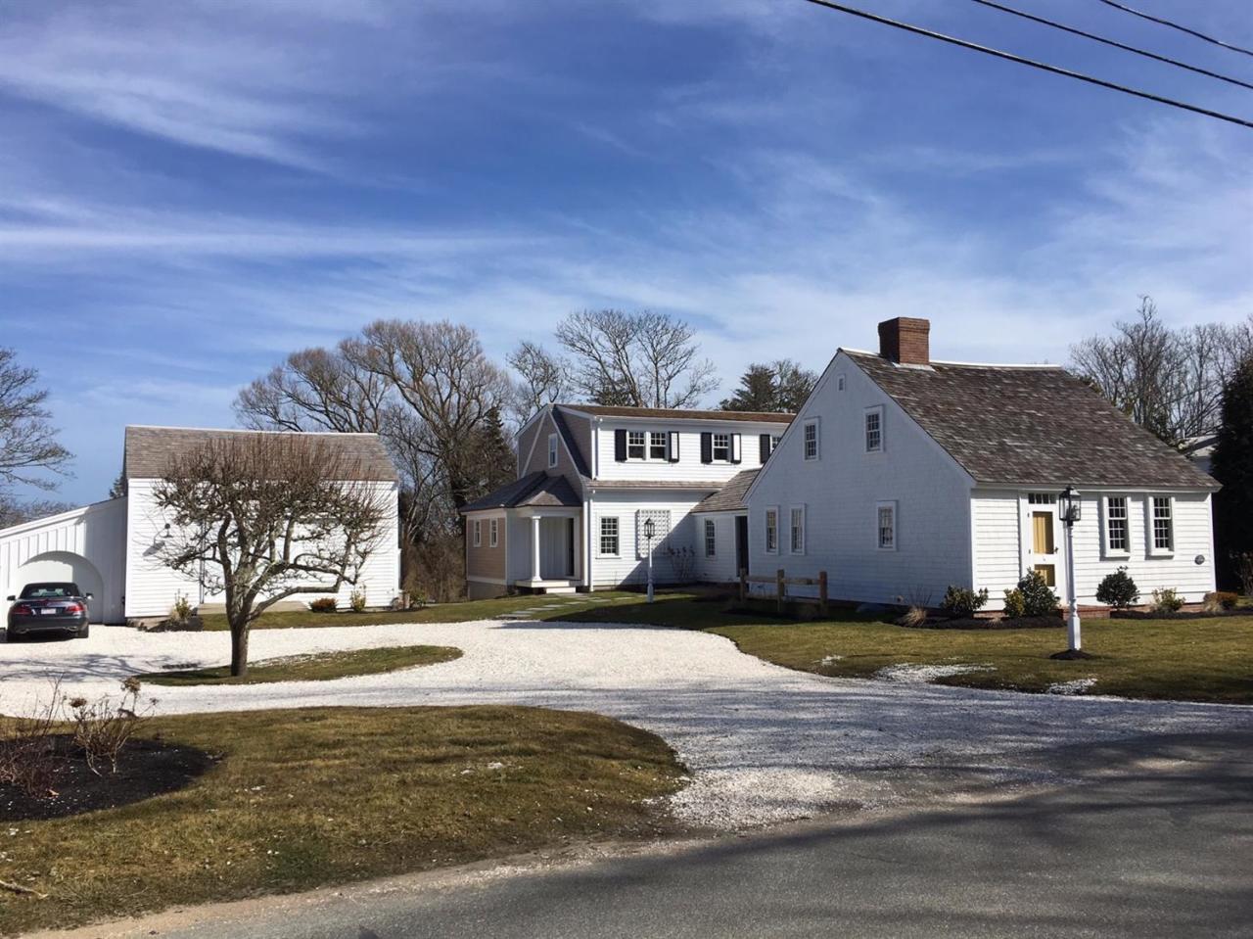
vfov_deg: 48.2
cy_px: 470
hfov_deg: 61.7
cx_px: 626
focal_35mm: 29
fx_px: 1049
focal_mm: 4.15
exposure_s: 1/2404
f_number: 2.2
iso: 25
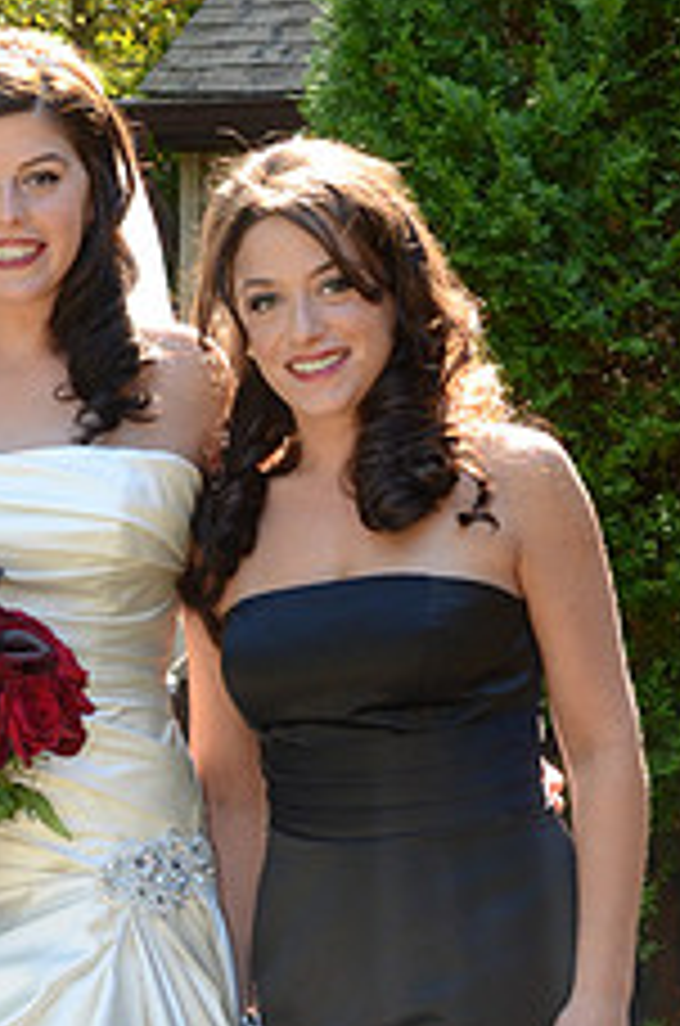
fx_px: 2818
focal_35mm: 99
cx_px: 23
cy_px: 882
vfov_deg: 20.3
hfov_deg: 13.6
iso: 500
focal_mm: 26
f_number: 6.3
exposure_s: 1/125
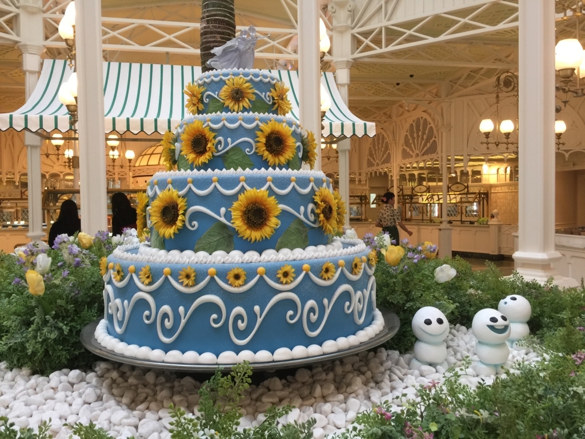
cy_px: 220
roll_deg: +0.7
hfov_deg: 61.7
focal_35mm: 29
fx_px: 490
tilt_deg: -1.6
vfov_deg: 48.2
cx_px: 292
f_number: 2.2
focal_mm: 4.15
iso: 50
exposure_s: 1/30
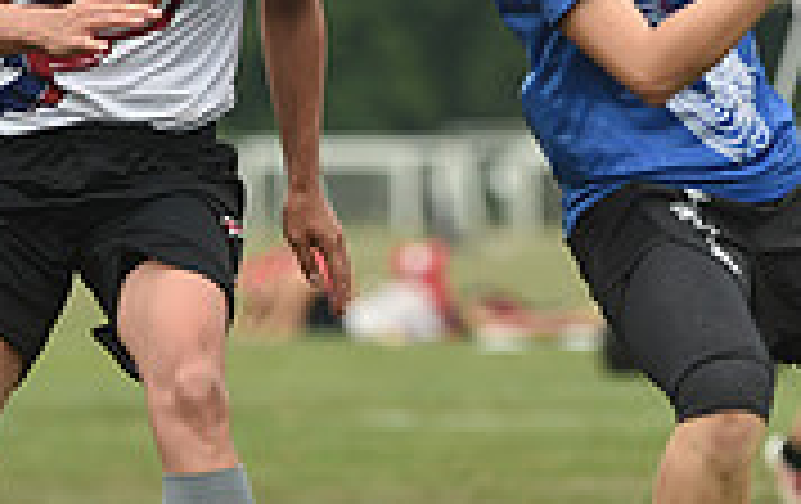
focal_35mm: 579
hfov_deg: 3.6
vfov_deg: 2.3
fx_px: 12663
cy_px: -2
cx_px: 711
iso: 200
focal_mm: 175
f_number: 3.5
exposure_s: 1/1000
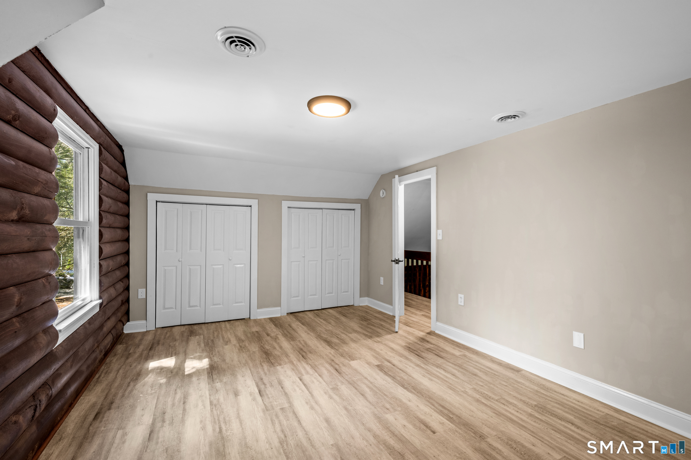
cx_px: 346
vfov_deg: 73.8
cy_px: 230
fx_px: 307
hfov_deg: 96.7
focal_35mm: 16
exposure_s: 1/1.67
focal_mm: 16
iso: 320
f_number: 9
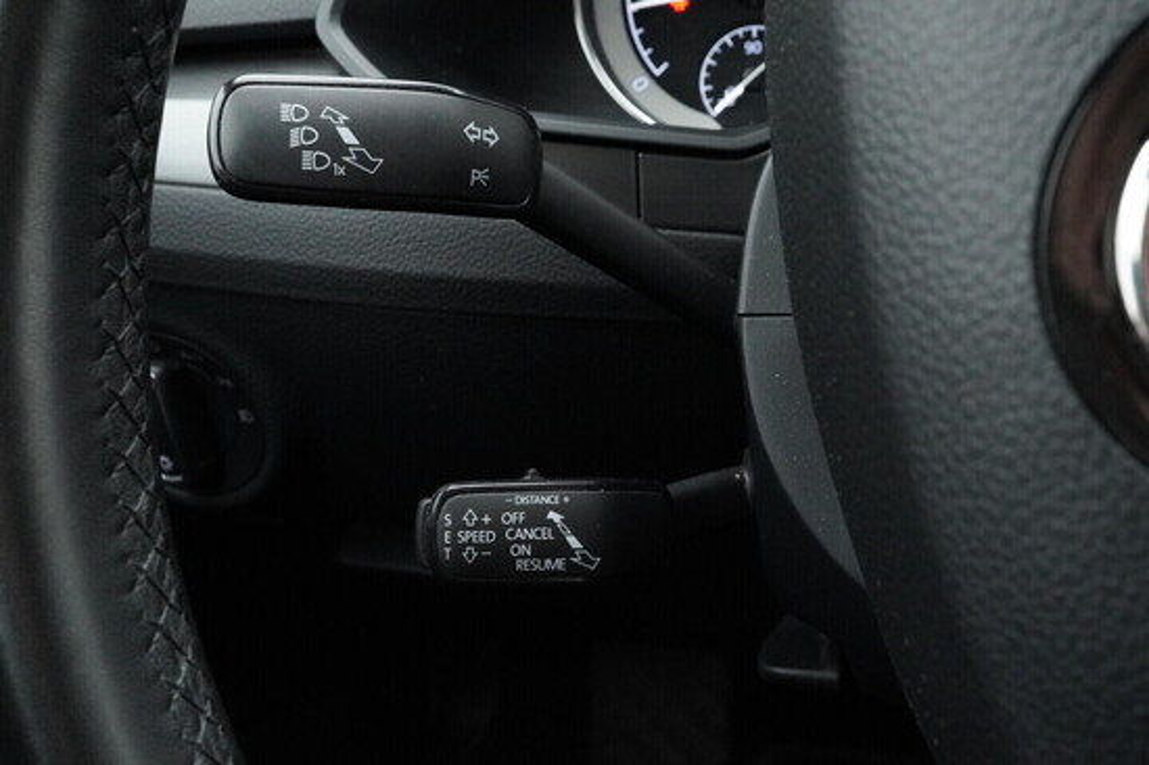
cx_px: 574
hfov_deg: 53.2
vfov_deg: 36.8
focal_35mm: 36
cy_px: 382
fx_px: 1148
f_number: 9
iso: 6400
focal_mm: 24
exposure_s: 1/100
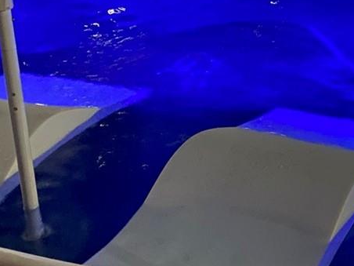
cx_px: 388
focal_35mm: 92
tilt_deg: -20.2
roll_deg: -1.1
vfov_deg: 15.9
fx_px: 941
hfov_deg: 20.3
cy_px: 35
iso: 640
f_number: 1.8
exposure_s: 1/8
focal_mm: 4.25
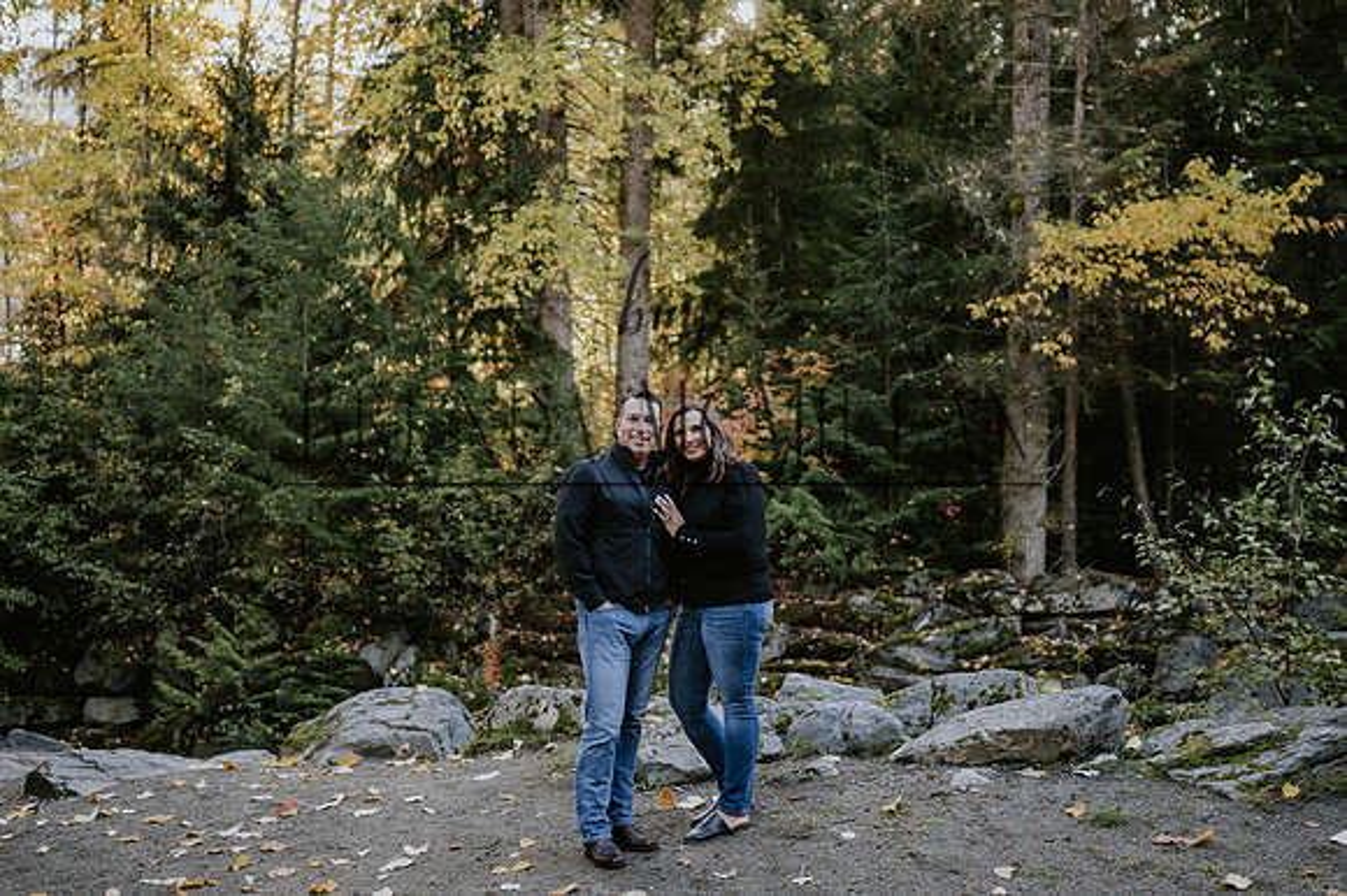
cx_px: 673
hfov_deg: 45.4
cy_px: 411
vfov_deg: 31.1
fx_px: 1609
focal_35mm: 43
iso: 400
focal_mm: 35
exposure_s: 1/500
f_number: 1.8
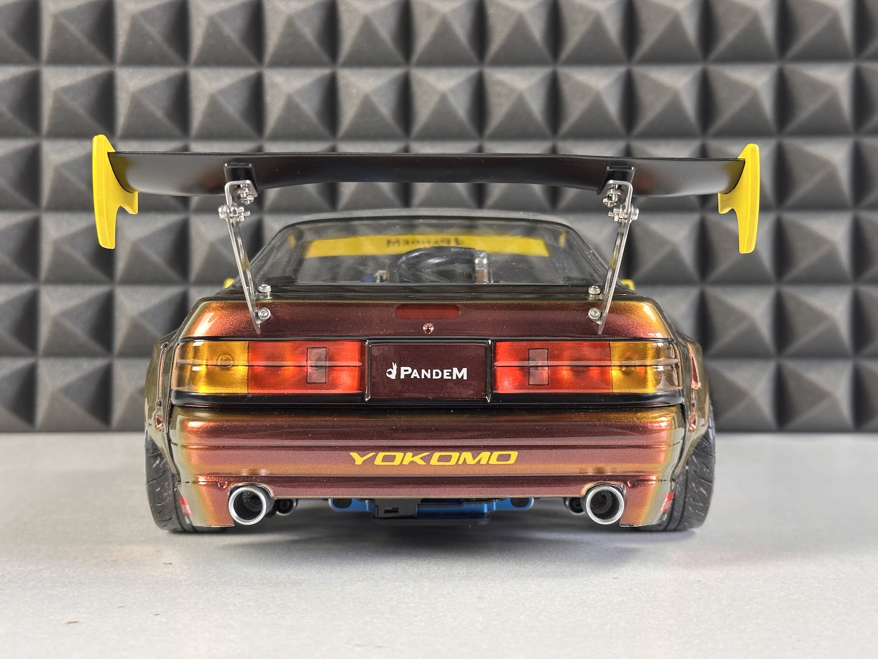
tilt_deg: -1.3
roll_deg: +0.0
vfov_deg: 30.3
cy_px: 330
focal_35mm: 48
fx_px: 1217
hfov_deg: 39.7
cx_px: 439
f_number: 1.78
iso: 100
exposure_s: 1/50
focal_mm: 6.86
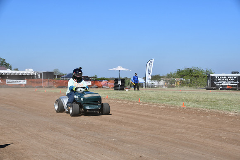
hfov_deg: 30.5
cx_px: 120
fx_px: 440
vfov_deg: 20.6
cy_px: 80
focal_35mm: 66
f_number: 9
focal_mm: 44
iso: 100
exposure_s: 1/320
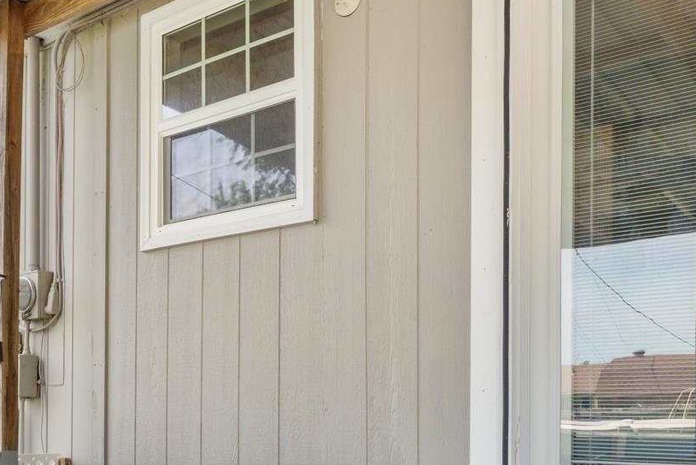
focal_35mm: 46
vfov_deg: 28.3
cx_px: 184
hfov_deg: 41.6
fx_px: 890
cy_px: 409
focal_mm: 10
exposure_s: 1/500
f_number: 7.1
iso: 250
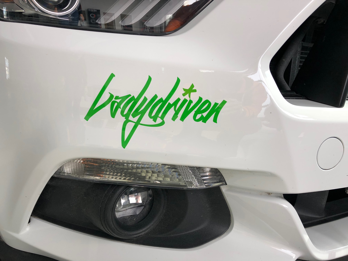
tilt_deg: -9.4
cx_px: 174
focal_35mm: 28
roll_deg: -1.5
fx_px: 281
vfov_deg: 49.7
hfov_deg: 63.4
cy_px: 130
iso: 40
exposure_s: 1/100
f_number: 1.8
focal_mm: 4
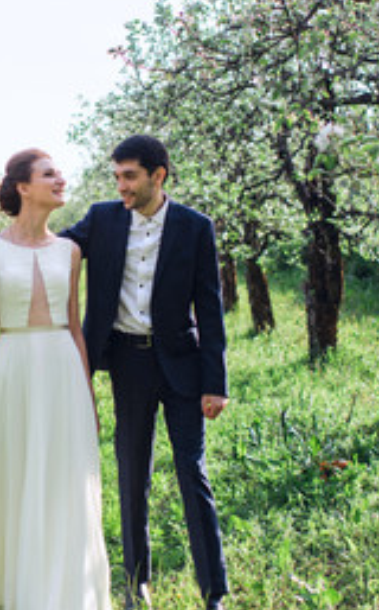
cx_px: 28
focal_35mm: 82
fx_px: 1359
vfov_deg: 25.2
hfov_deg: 15.7
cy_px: 225
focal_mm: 35
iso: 100
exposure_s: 1/1250
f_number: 2.2
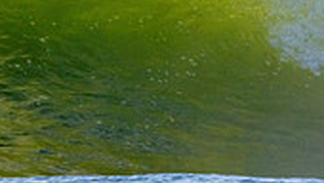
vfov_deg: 0.4
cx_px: 543
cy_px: -115
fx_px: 24534
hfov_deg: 0.8
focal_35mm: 2853
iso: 1600
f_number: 11
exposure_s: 1/2000
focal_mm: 800
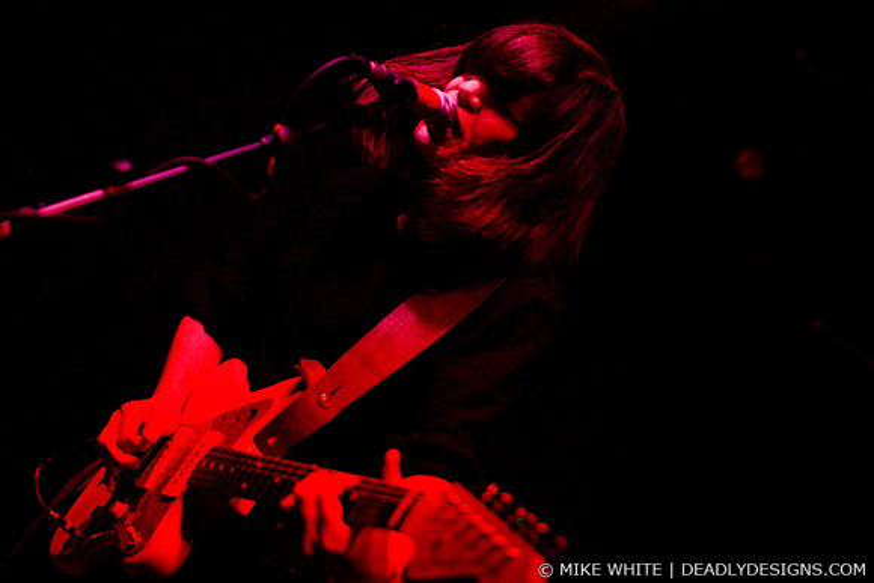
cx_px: 437
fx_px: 1093
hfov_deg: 43.6
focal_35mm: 45
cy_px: 292
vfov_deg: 29.9
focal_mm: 30
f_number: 1.8
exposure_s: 1/250
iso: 2000
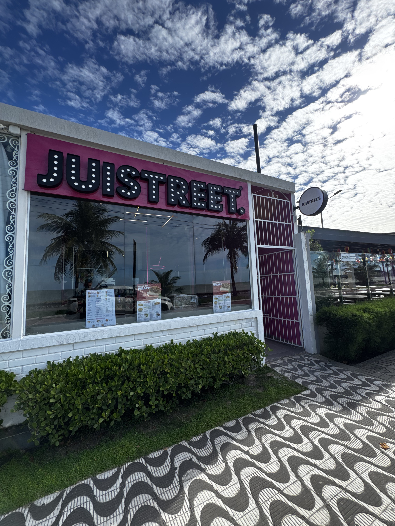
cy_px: 263
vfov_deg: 102.1
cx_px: 198
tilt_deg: +6.9
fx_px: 213
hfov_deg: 85.7
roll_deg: +3.6
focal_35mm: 14
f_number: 2.2
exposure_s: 1/821
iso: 50
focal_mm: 2.22
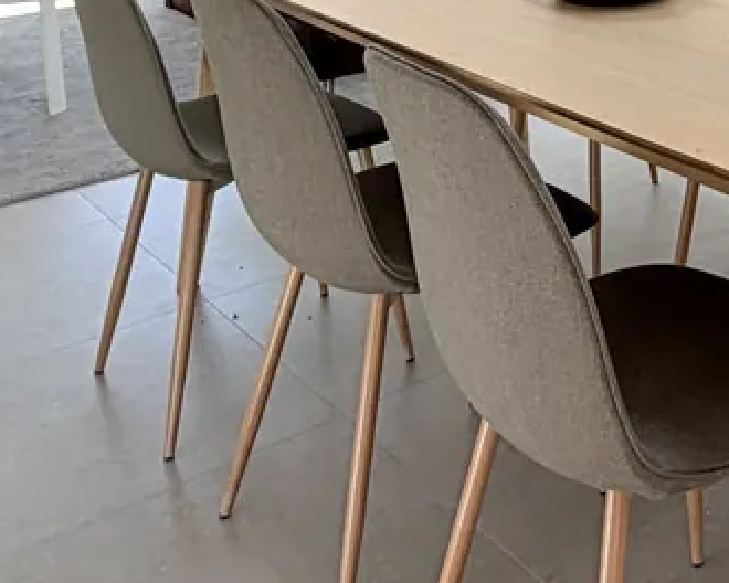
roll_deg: +0.0
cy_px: -141
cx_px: 731
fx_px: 1251
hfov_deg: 30.2
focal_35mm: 58
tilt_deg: -5.7
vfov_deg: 23.6
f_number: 2.2
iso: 40
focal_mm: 2.22
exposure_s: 1/241
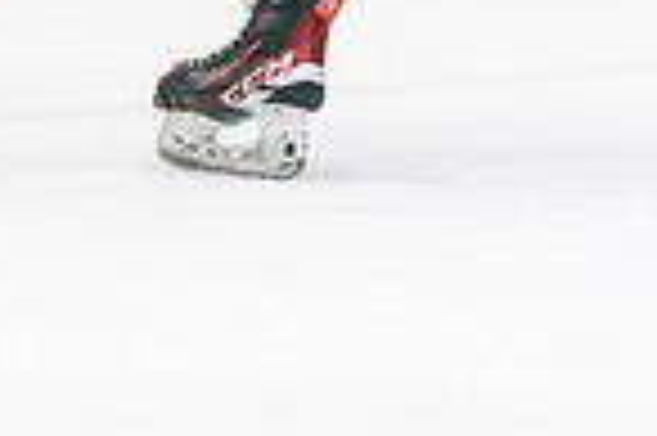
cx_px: -398
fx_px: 14383
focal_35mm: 789
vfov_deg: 1.7
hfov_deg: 2.6
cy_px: -264
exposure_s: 1/1250
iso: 3200
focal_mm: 155
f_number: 2.8
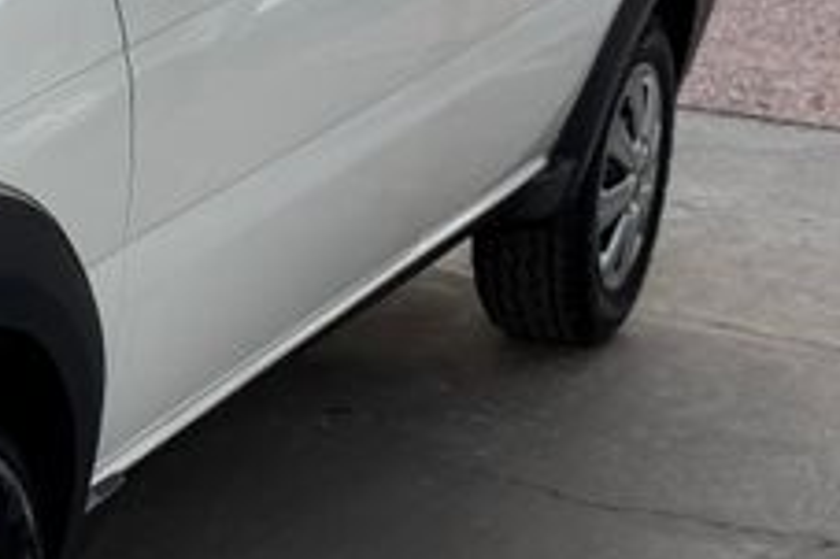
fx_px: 2448
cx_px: -228
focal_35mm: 105
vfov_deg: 13.0
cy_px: 130
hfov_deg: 18.2
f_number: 1.78
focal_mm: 6.76
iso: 80
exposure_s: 1/580
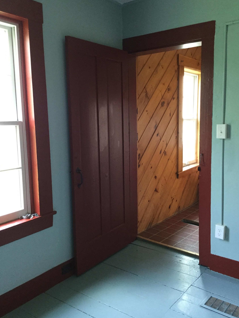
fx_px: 295
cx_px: 122
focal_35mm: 32
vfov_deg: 56.8
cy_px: 160
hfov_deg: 44.2
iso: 125
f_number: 2.4
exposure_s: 1/30
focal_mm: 3.3
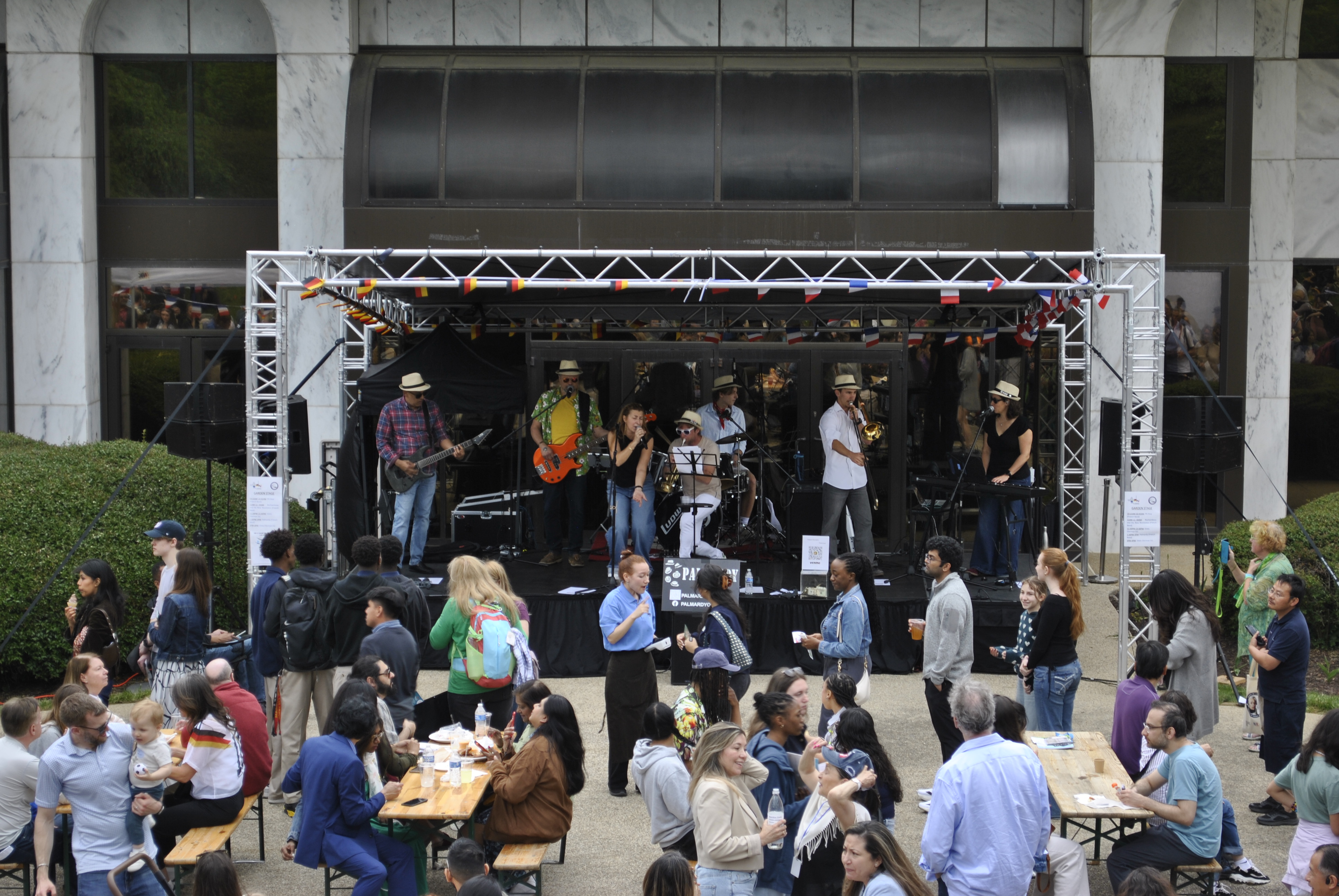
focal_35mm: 82
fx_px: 3072
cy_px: 448
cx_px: 670
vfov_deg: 16.6
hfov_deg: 24.6
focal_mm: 55
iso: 100
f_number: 5.6
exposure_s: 1/60
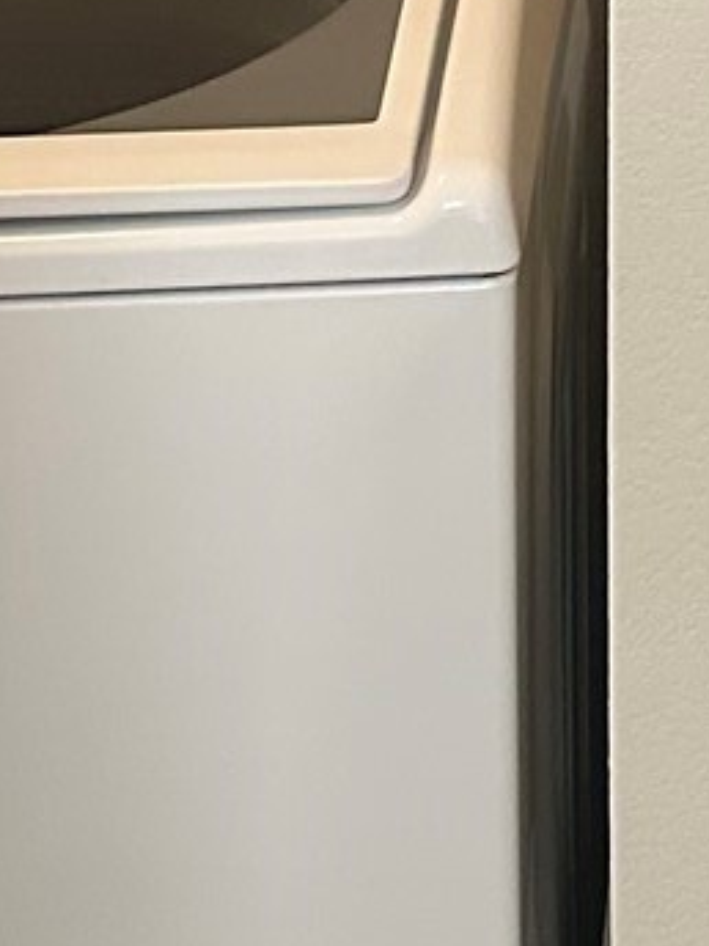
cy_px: -1097
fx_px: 3905
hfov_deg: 10.0
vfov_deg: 11.9
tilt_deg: -4.0
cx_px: 1099
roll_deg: -1.3
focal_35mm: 143
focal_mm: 6.86
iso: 500
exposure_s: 1/60
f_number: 1.78
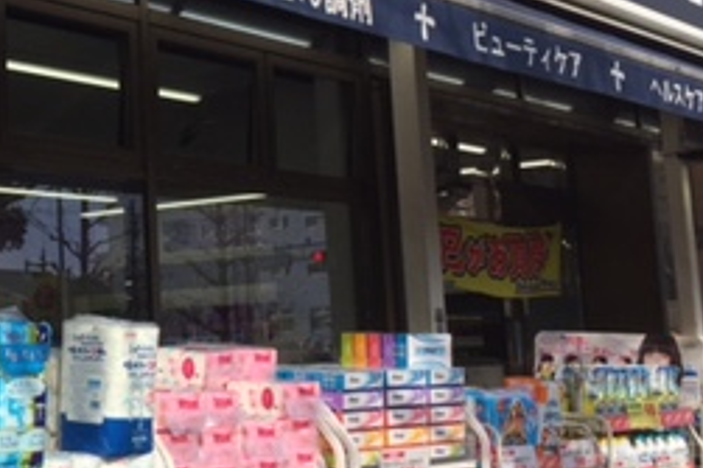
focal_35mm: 77
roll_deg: +1.7
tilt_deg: +9.3
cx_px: 62
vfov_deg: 17.6
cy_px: 154
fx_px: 1503
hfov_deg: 25.5
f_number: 2.2
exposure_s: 1/1522
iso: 32
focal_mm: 4.15
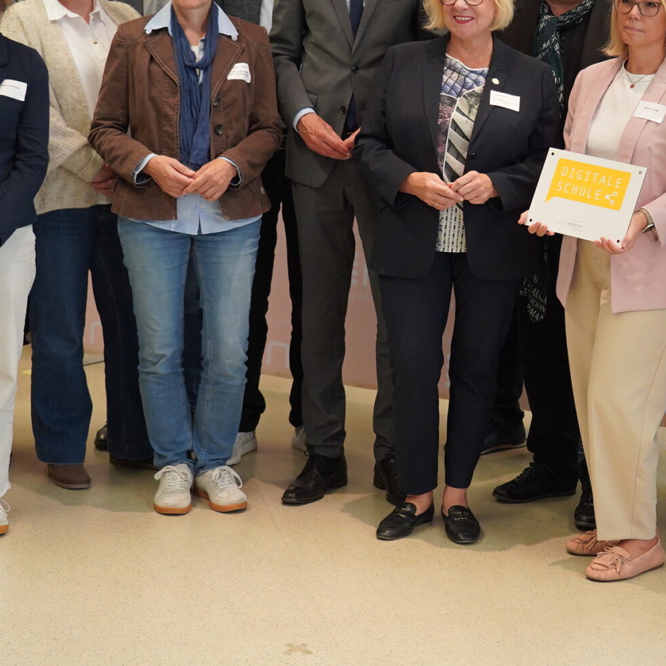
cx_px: 563
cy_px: 236
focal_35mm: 77
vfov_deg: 22.4
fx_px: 1676
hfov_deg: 22.1
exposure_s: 1/160
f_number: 4
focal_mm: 35
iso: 1600
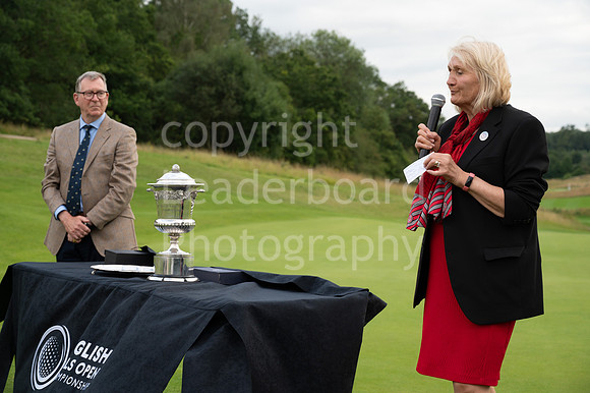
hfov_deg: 28.9
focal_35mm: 70
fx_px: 1147
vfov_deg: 19.4
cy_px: 196
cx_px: 295
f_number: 5.6
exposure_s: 1/250
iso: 400
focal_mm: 70
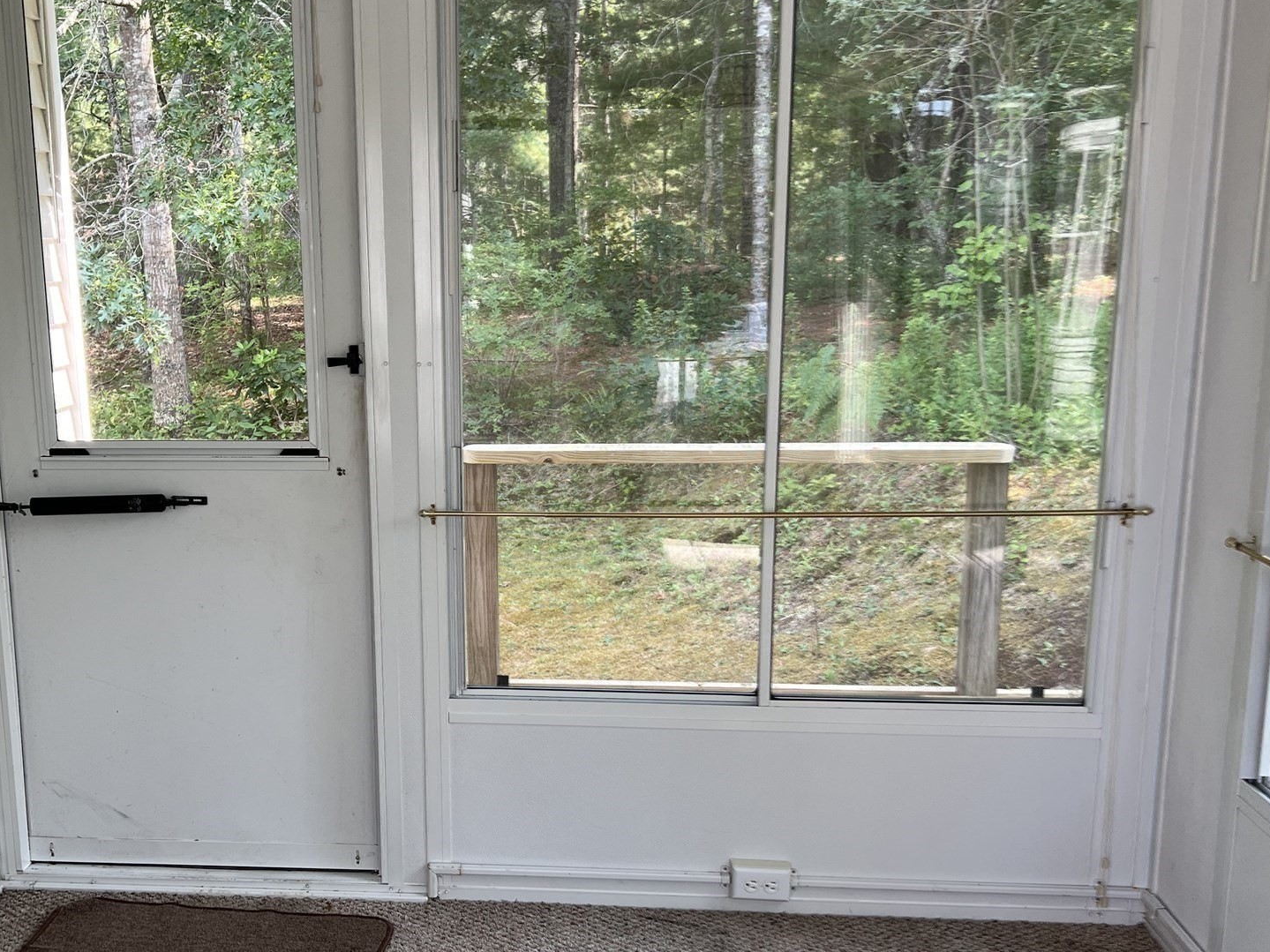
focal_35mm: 37
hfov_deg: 49.5
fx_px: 1357
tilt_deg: -11.2
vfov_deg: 38.6
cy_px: 514
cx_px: 450
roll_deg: +1.0
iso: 50
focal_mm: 5.7
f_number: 1.5
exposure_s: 1/163
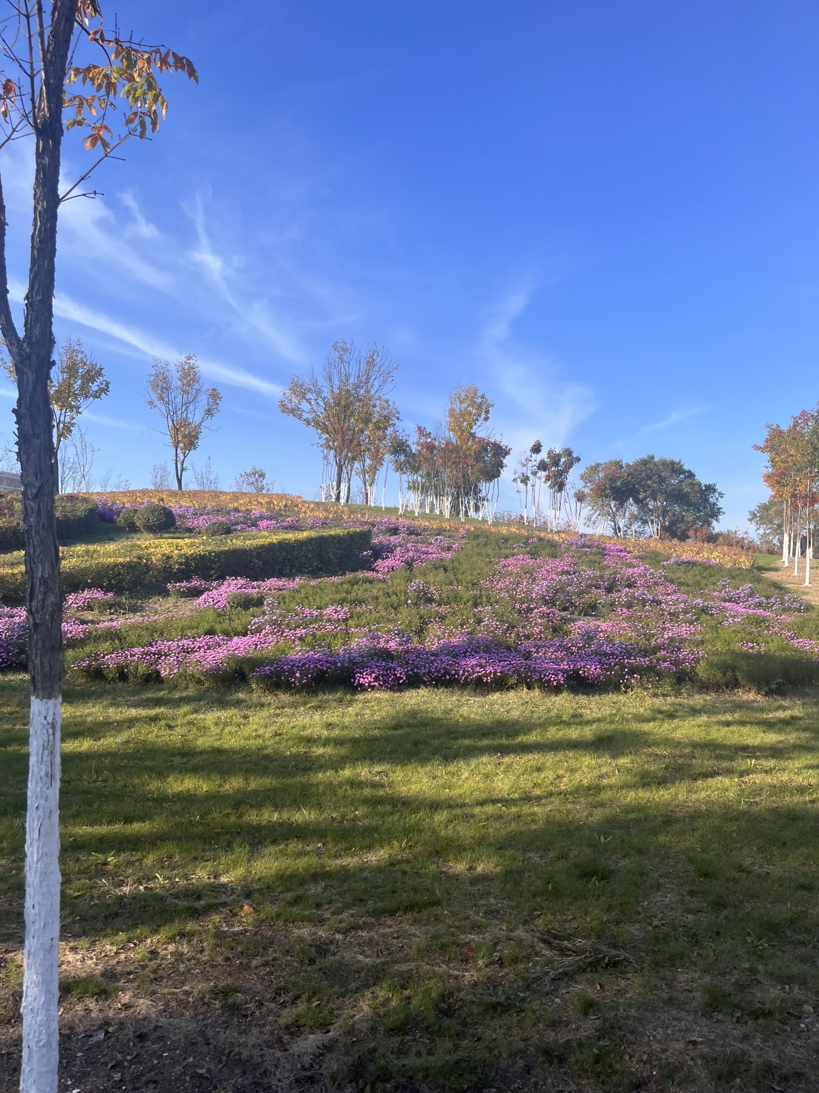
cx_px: 410
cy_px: 546
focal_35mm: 26
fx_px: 820
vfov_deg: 67.3
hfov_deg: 53.1
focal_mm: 5.1
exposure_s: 1/1832
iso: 50
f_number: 1.6
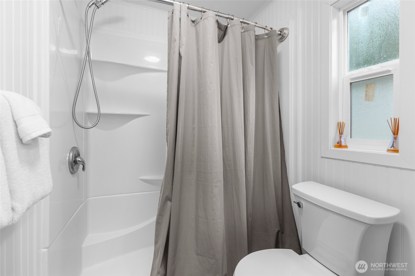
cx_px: 208
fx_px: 184
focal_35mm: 16
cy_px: 138
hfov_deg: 96.7
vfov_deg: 73.7
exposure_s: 1/8
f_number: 6.3
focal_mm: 16
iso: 800
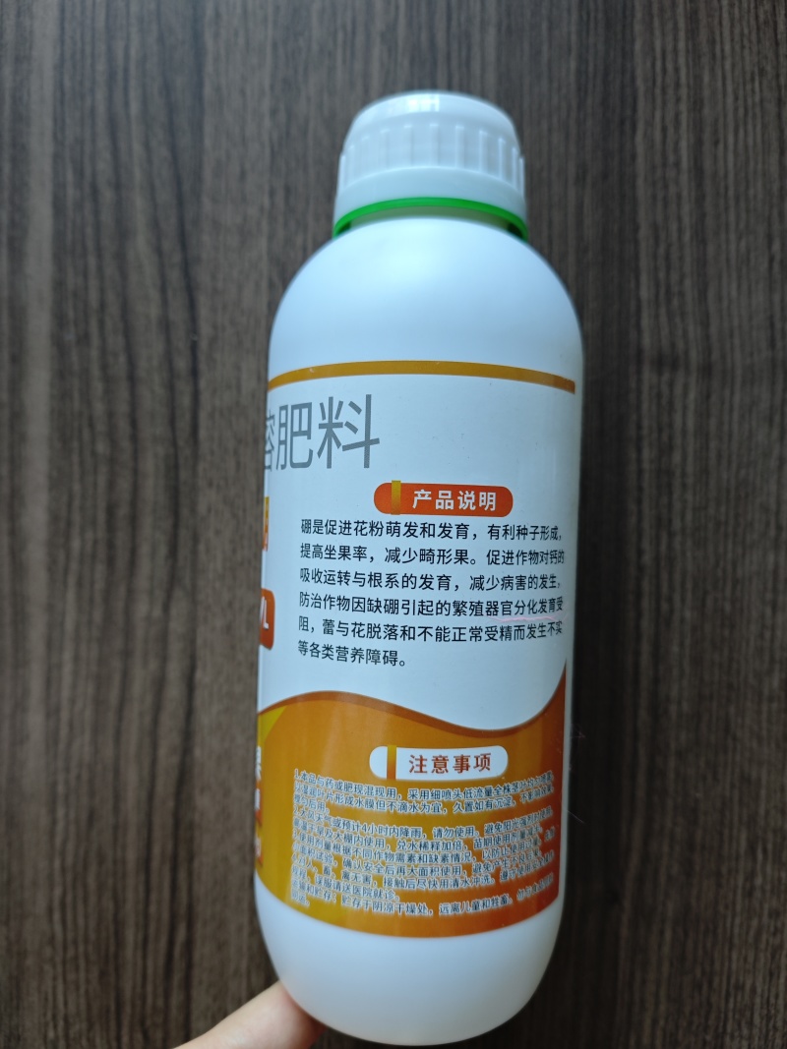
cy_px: 524
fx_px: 697
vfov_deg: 73.9
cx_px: 394
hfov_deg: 58.9
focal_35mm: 23
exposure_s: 1/100
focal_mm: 6.55
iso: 250
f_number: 1.6
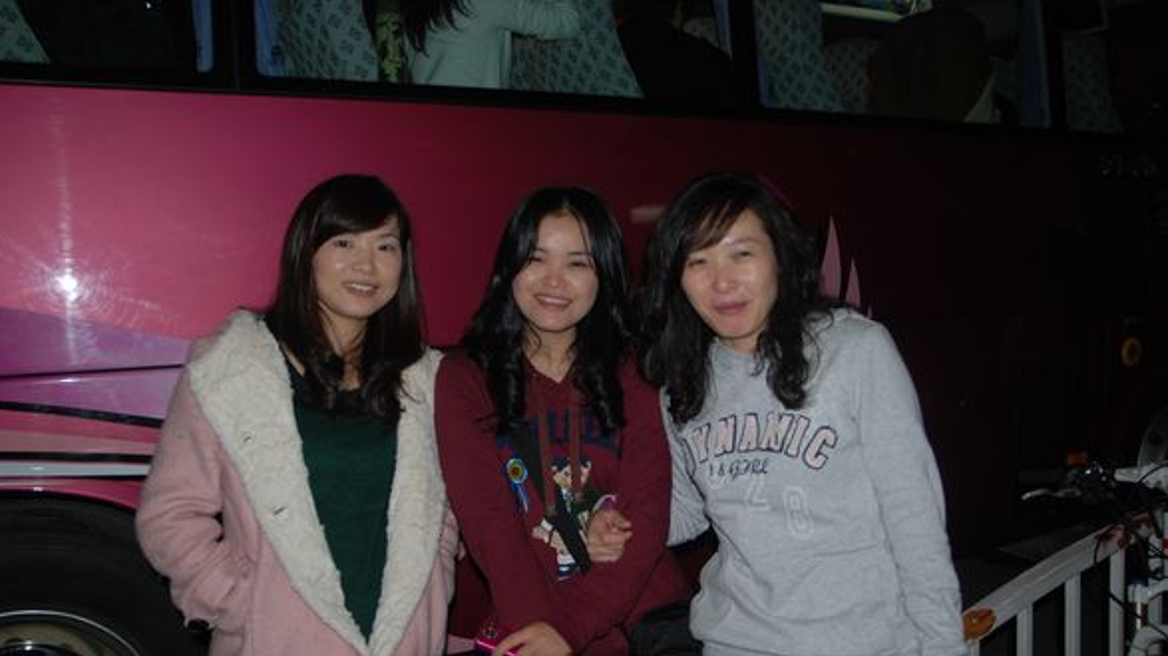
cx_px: 583
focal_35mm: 31
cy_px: 331
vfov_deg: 38.3
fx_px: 946
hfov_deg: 63.4
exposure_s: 1/60
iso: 200
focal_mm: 19
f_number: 2.8
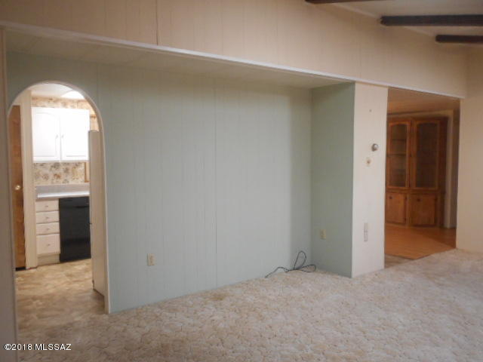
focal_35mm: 29
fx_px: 405
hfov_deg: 61.7
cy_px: 181
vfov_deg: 48.2
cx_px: 242
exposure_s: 1/25
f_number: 4
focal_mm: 5.2
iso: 400
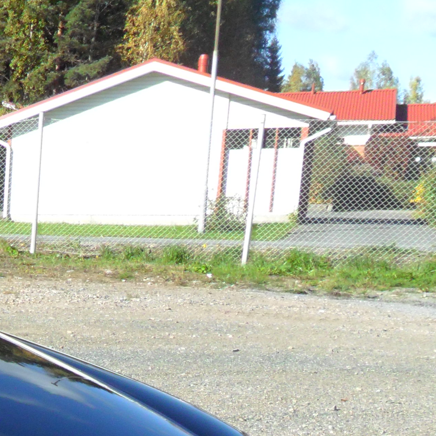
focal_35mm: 81
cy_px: 528
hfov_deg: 18.4
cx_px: -262
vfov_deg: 20.0
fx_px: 1154
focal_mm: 4.9
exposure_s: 1/750
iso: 80
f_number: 3.5
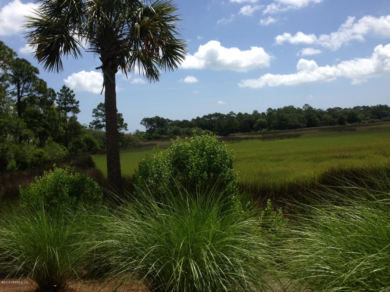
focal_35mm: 33
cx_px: 195
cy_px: 146
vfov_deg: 42.9
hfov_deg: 55.4
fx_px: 372
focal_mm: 4.13
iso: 50
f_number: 2.4
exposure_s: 1/2155
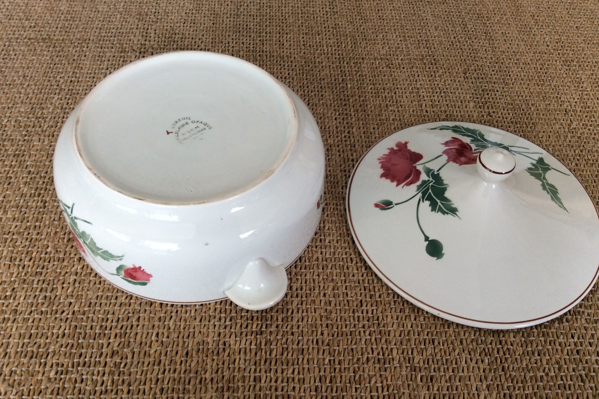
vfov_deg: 38.8
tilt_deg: -54.2
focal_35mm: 34
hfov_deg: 55.8
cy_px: 222
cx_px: 303
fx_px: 566
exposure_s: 1/50
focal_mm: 3.3
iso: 40
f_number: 2.4
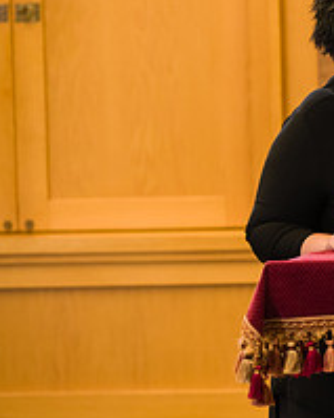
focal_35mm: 397
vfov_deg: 4.9
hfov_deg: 3.9
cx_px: 605
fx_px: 4909
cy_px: 47
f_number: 5.6
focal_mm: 145
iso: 1000
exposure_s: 1/200
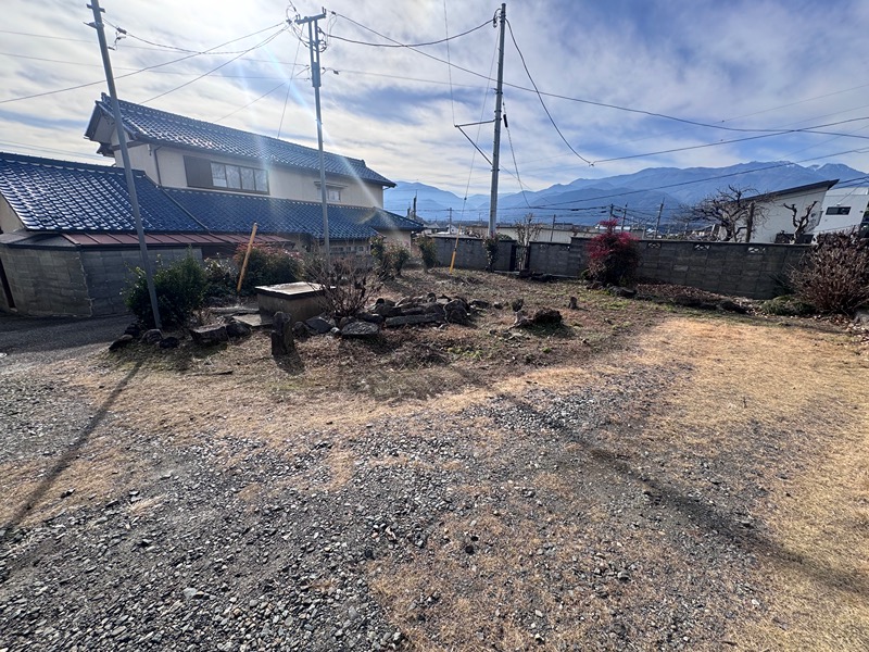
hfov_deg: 102.1
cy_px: 326
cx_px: 434
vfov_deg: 85.7
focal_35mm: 14
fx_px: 351
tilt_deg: -15.4
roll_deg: -2.2
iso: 50
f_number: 2.2
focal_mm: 2.22
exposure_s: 1/1078
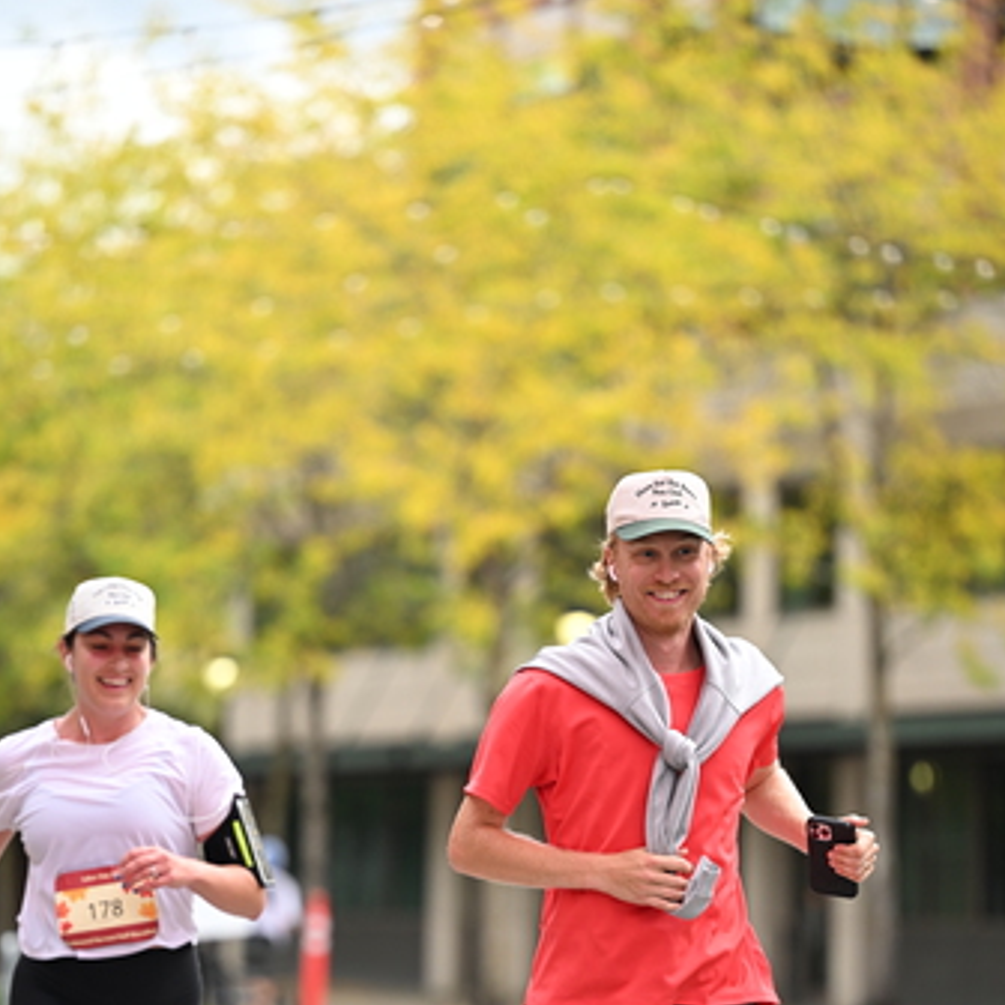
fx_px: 6865
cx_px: 471
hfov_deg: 8.4
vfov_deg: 8.4
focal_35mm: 209
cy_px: 772
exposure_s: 1/2000
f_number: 2.8
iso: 640
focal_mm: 150
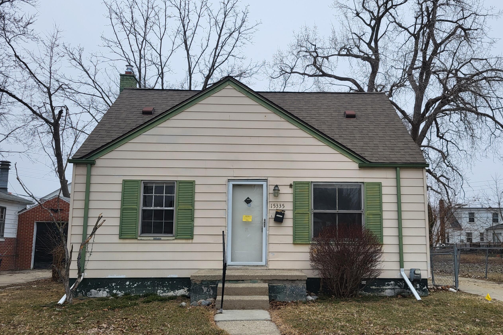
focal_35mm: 32
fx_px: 447
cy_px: 185
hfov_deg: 58.6
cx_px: 276
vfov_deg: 41.1
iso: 40
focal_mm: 5.4
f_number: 1.8
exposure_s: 1/1414
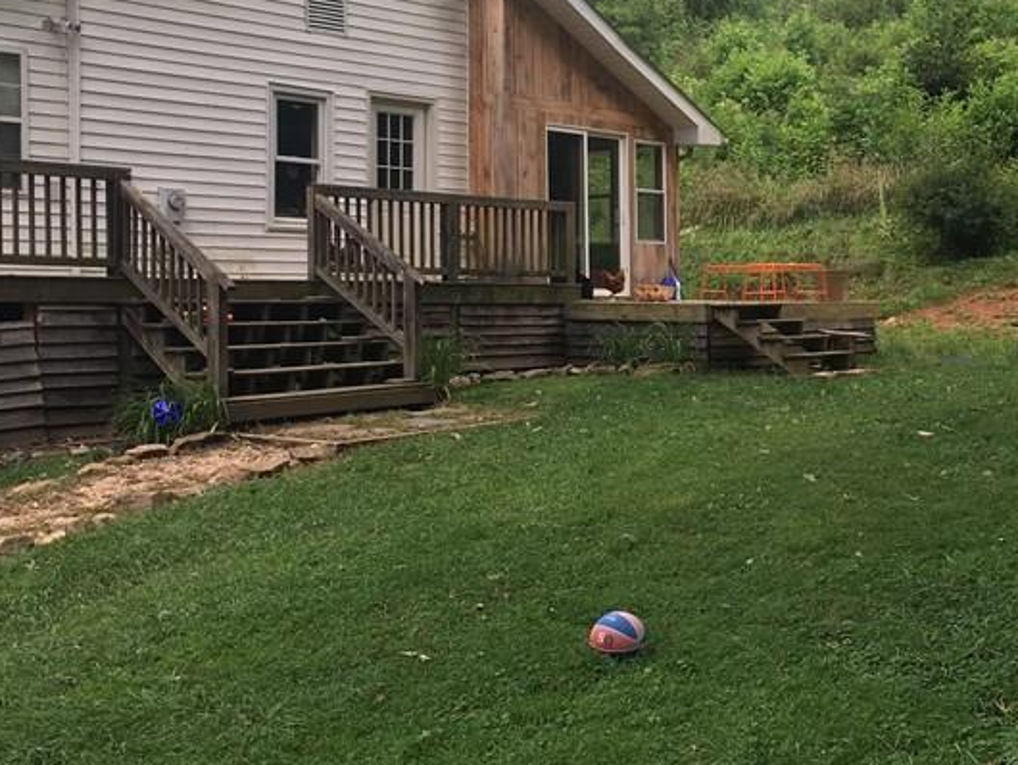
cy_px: 309
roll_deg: -0.4
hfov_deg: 33.7
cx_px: 757
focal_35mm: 56
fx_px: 1648
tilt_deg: +0.6
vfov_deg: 26.1
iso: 25
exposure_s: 1/225
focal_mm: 4.15
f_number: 2.2
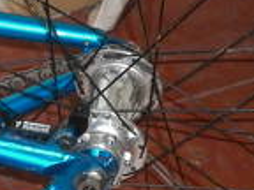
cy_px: 31
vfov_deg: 6.0
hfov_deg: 7.9
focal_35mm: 249
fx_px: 1827
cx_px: 182
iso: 200
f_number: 4.1
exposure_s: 1/60
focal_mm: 10
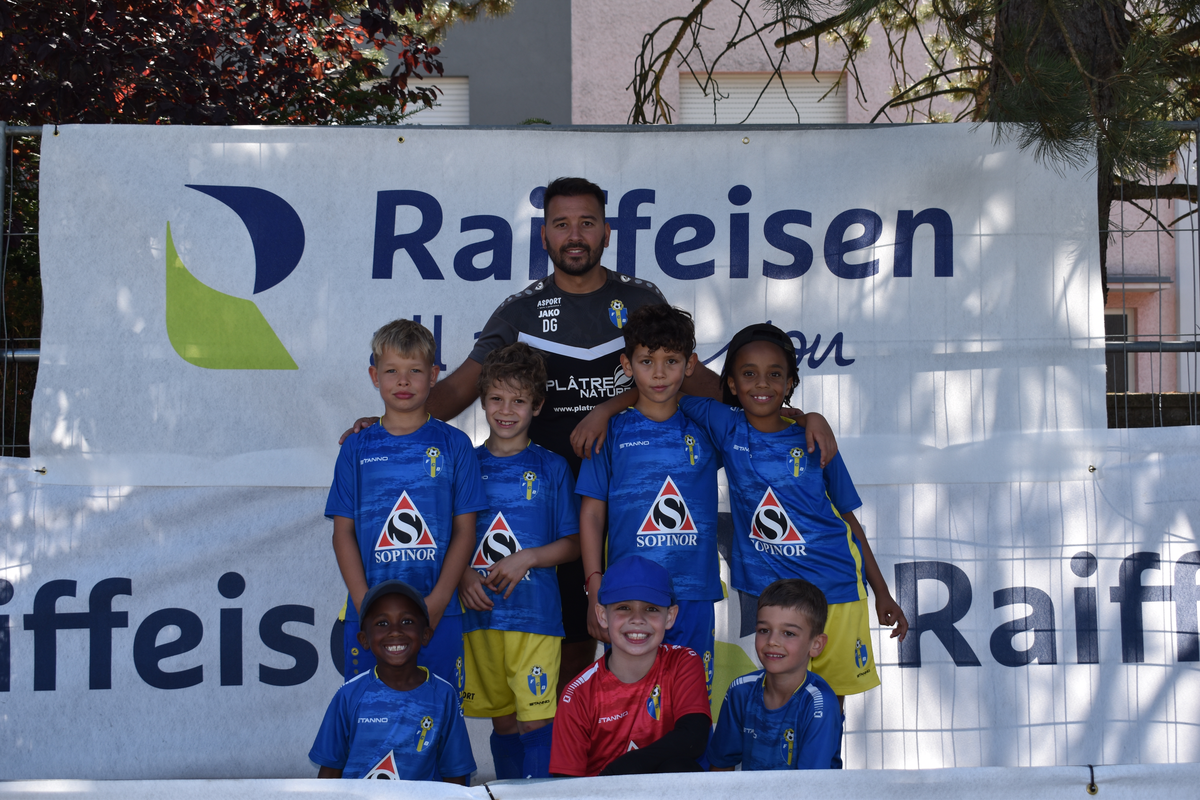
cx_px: 600
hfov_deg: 35.1
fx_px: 1900
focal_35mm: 57
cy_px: 400
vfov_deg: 23.8
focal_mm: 38
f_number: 6.3
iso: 100
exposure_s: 1/160
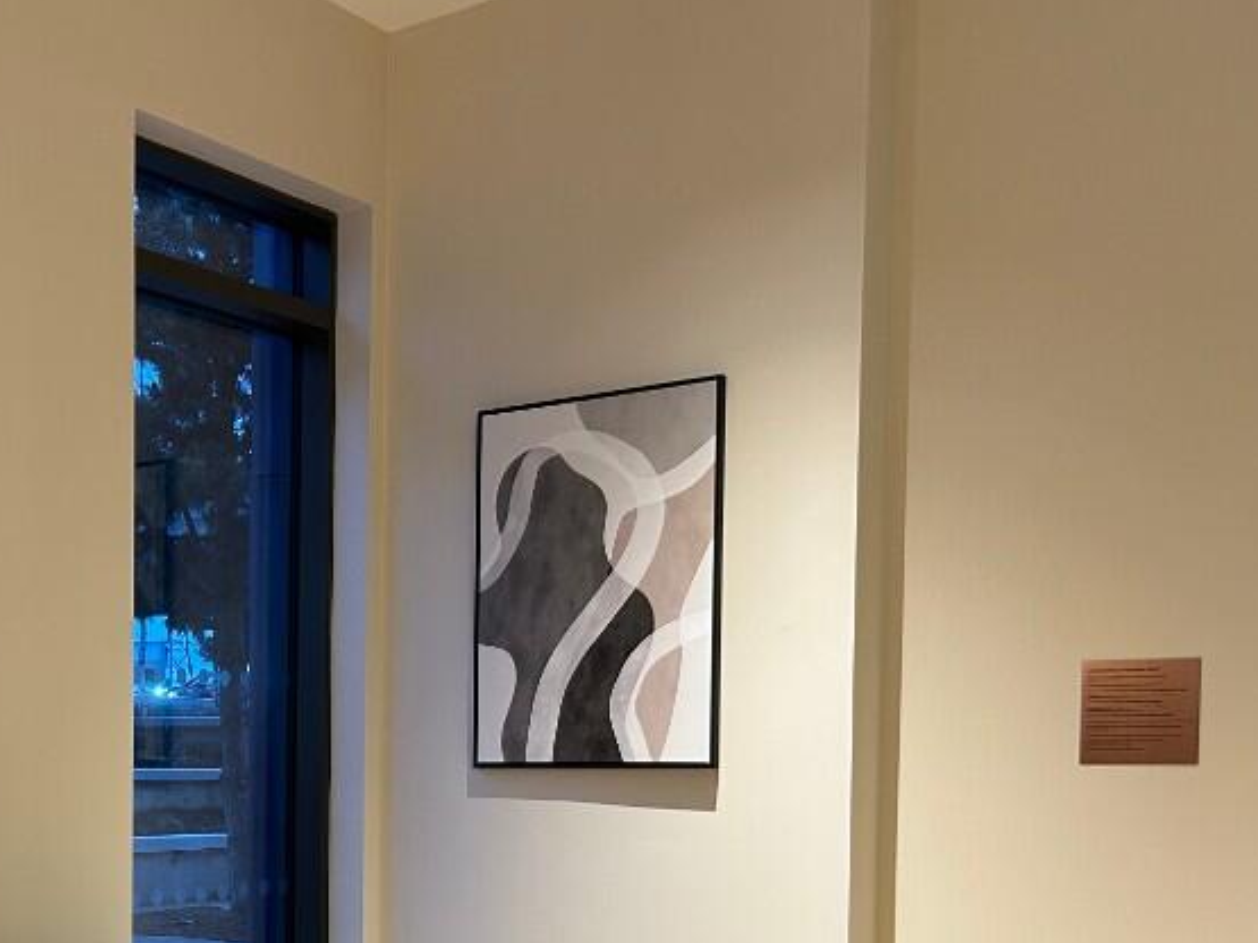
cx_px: 147
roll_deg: -0.5
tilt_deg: -1.3
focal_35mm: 48
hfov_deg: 37.3
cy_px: 816
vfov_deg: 29.2
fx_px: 1744
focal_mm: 5.7
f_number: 1.5
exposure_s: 1/50
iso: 160
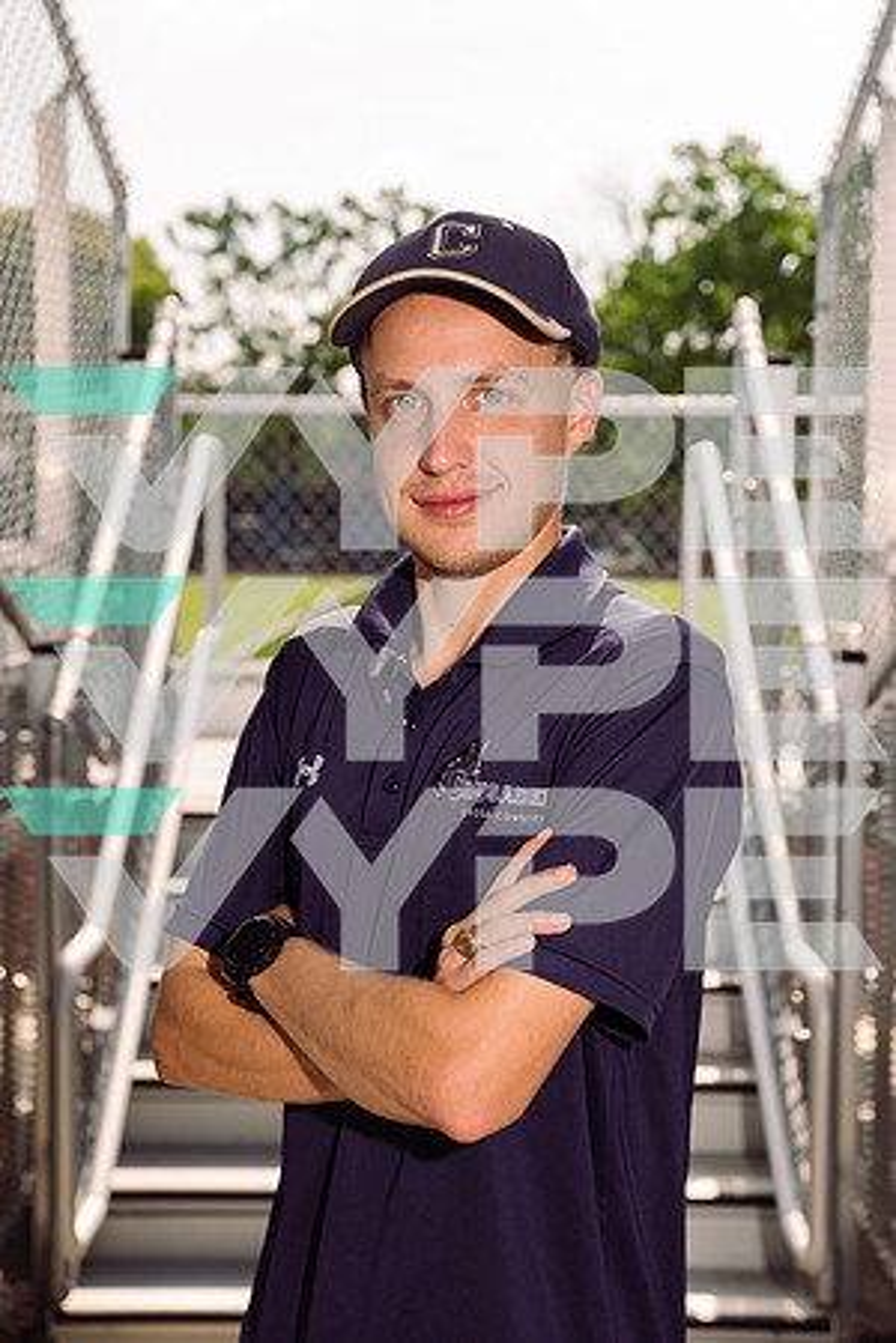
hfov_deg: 19.5
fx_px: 2613
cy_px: 672
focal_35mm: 70
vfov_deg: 28.8
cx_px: 448
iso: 64
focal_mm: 70
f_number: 6.3
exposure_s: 1/250
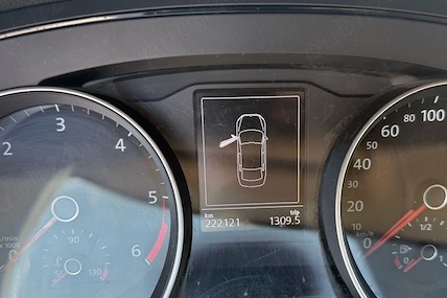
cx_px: 249
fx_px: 434
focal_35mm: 35
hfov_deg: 54.3
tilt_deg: -30.9
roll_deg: -0.4
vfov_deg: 37.7
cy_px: 180
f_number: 1.78
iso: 100
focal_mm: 6.76
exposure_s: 1/253
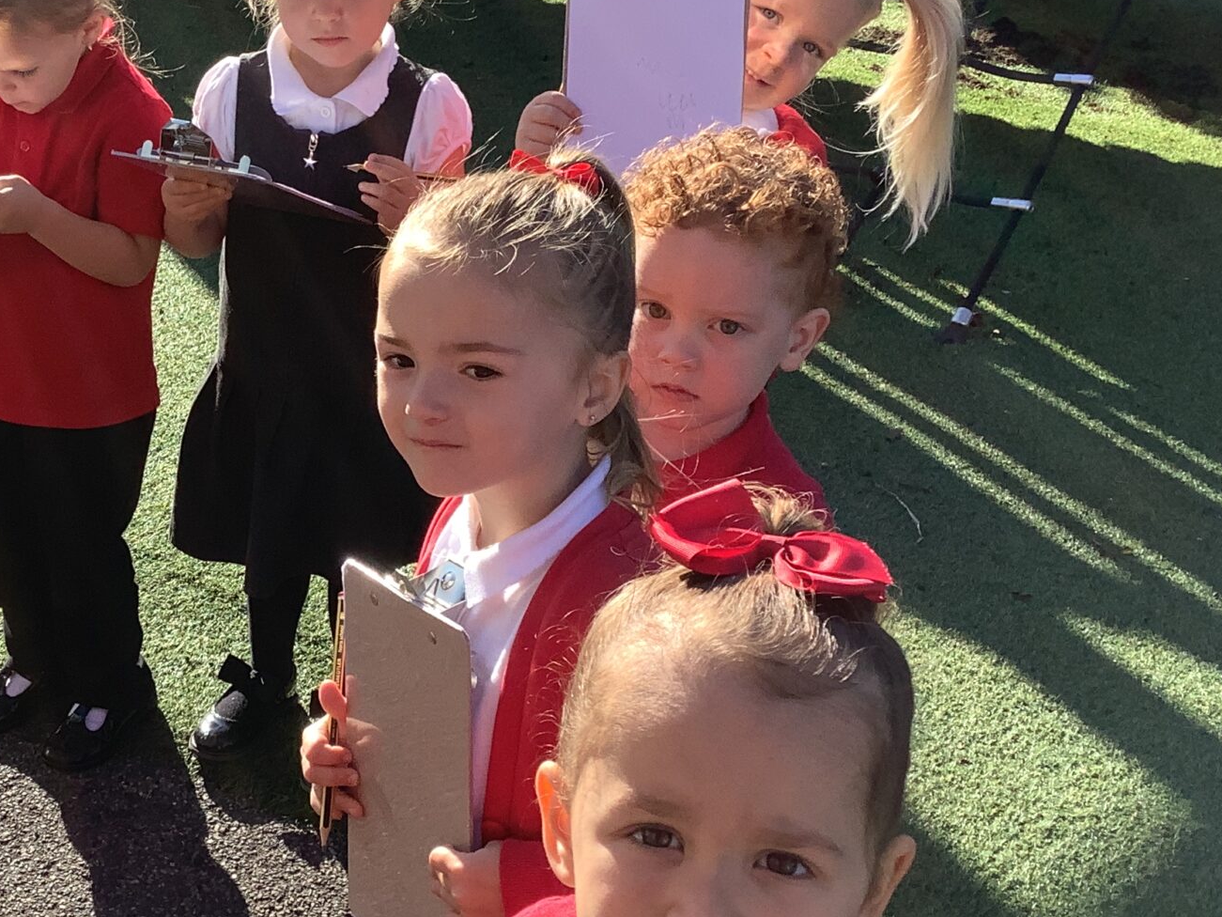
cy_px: 498
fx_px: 2154
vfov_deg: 24.0
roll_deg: +0.0
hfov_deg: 31.0
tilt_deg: -26.6
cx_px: 259
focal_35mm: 61
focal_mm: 3.3
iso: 25
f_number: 2.4
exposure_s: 1/550
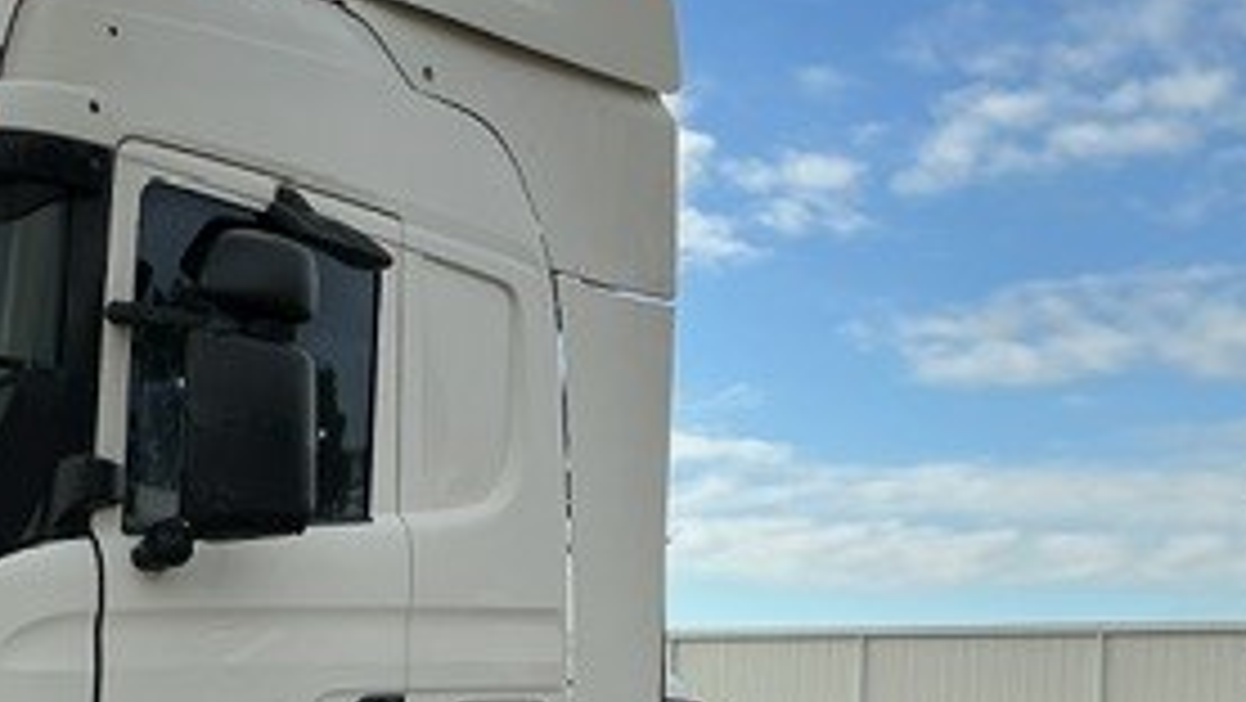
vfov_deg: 16.2
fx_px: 2413
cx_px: 198
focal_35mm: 73
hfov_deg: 28.2
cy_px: 729
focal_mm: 3
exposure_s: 1/1786
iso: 25
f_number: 1.8
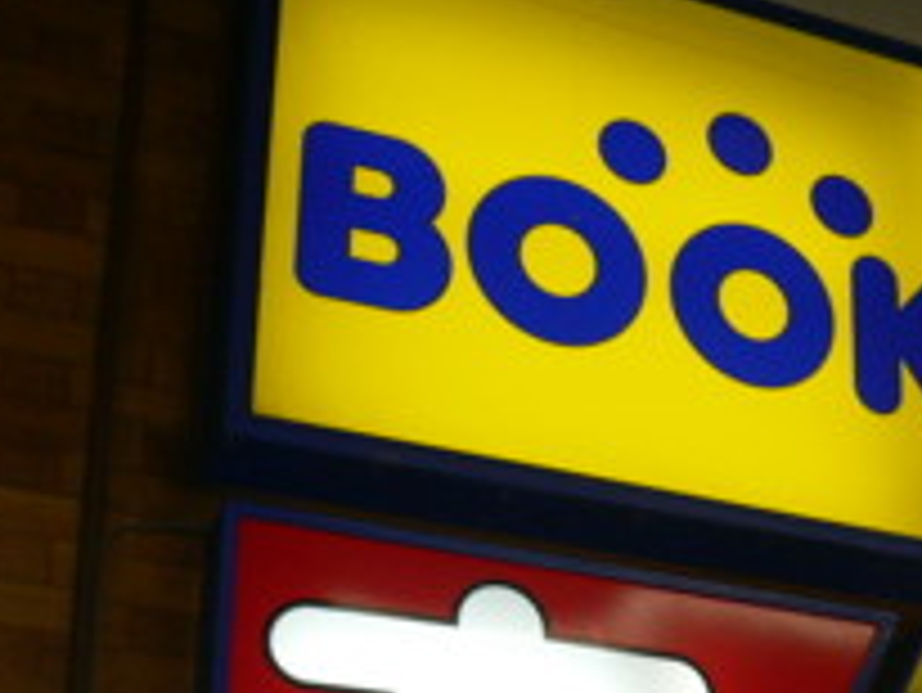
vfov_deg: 18.5
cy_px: 734
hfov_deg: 24.3
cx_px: 909
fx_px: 2052
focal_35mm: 77
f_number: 2.8
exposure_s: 1/60
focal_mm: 5.8
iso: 100
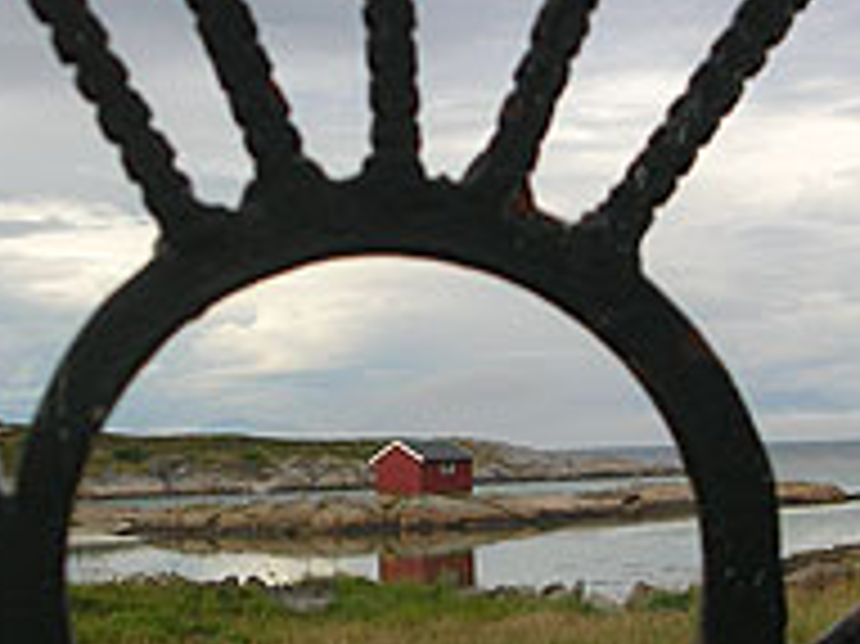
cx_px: 405
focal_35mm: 106
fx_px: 2632
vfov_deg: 13.9
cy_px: 372
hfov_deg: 18.6
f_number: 3.1
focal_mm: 7.5
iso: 50
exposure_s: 1/312
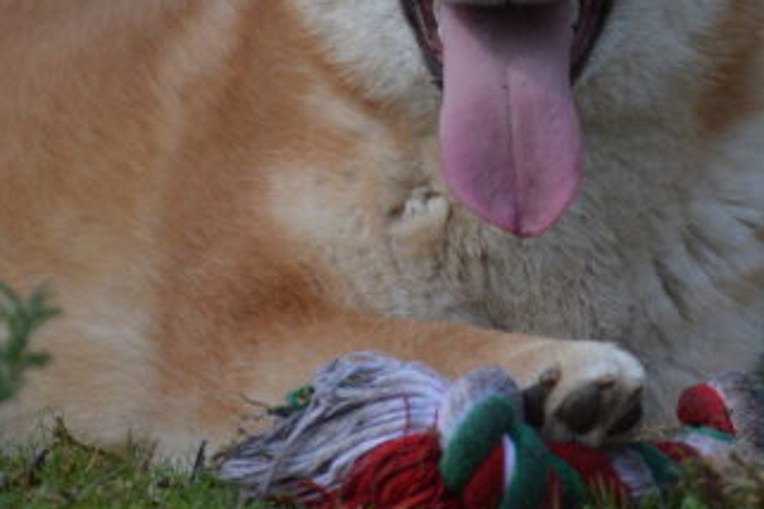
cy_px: -30
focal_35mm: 484
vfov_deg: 2.8
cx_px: 564
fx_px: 10275
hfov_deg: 4.3
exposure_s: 1/800
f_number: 5
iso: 400
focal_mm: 135
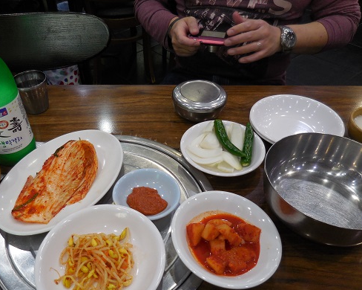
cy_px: 155
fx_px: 321
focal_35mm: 30
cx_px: 154
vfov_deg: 48.4
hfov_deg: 58.5
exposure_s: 1/30
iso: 200
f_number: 3.3
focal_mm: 4.5
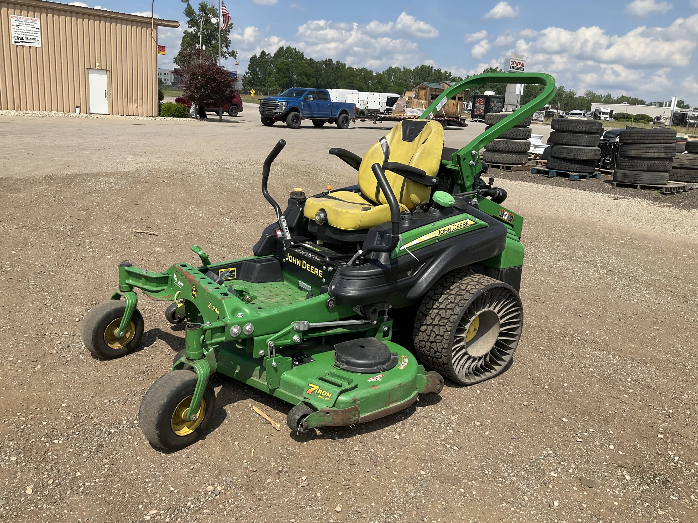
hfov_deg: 61.7
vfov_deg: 48.2
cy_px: 262
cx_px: 349
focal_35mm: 29
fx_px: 585
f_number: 1.8
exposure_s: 1/2058
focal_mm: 3
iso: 25
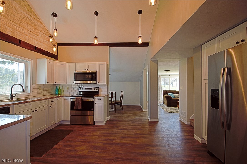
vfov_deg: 77.3
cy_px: 82
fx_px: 103
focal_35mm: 15
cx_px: 124
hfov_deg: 100.4
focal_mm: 10
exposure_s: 1/15
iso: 100
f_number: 5
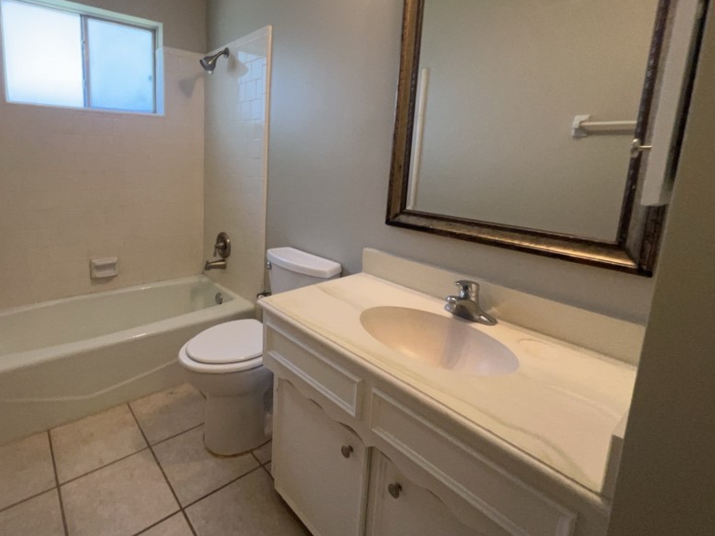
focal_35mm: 17
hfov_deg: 89.1
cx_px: 265
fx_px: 351
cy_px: 213
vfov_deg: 73.9
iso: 125
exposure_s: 1/60
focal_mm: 1.57
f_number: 1.8
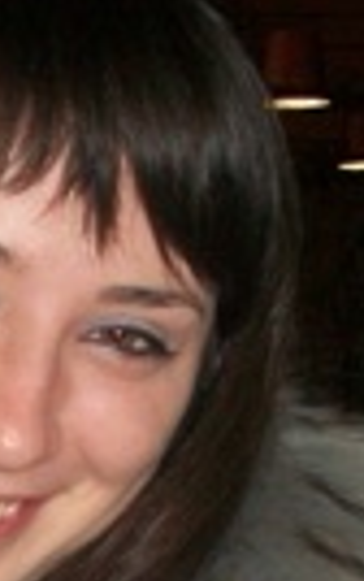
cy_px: 776
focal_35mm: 140
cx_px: -74
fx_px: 2217
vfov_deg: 14.3
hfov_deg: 9.3
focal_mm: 5.7
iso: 120
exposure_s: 1/60
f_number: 2.8
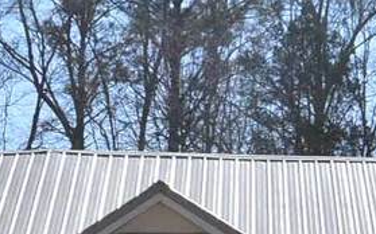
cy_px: 359
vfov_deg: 11.8
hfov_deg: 19.6
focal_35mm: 105
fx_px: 1079
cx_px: 94
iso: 100
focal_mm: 15
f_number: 10
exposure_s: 1/200
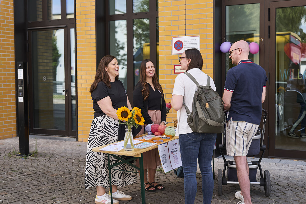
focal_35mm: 50
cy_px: 102
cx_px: 153
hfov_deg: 39.6
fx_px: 425
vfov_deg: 27.0
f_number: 2.8
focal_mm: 50
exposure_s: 1/1000
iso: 250
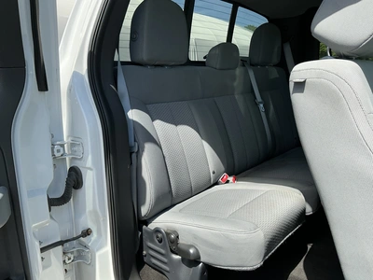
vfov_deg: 49.7
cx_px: 186
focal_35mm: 28
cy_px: 140
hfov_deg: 63.4
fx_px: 302
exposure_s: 1/650
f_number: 1.8
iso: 25
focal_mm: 3
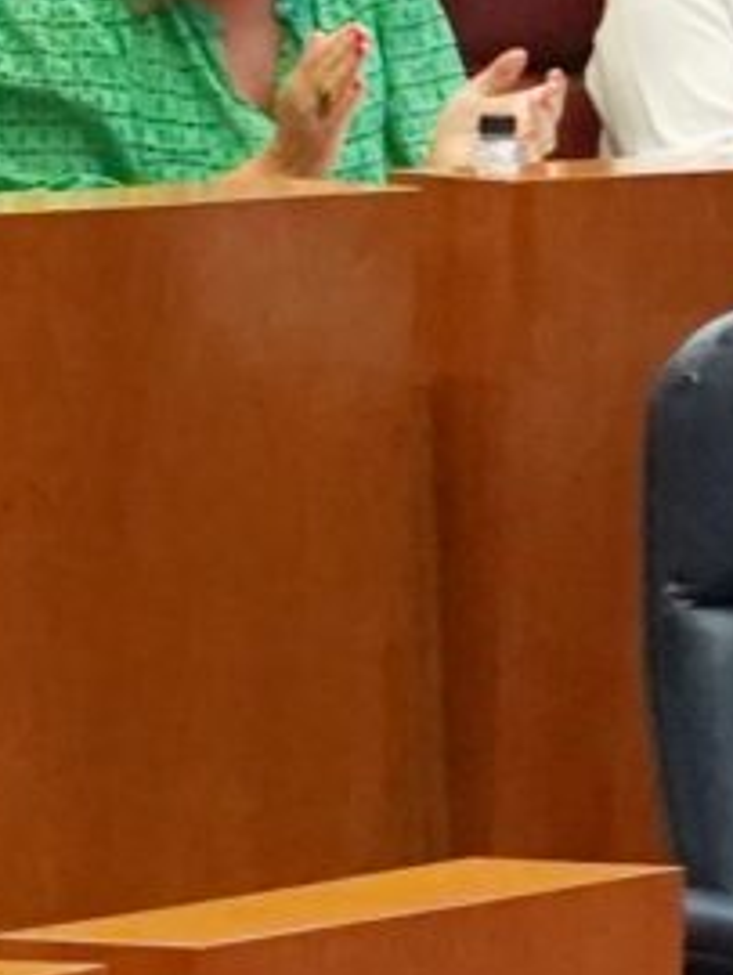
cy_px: -23
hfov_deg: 2.3
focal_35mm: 638
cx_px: 1535
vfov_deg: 3.1
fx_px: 17985
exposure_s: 1/320
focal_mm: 70
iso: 8000
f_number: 7.1
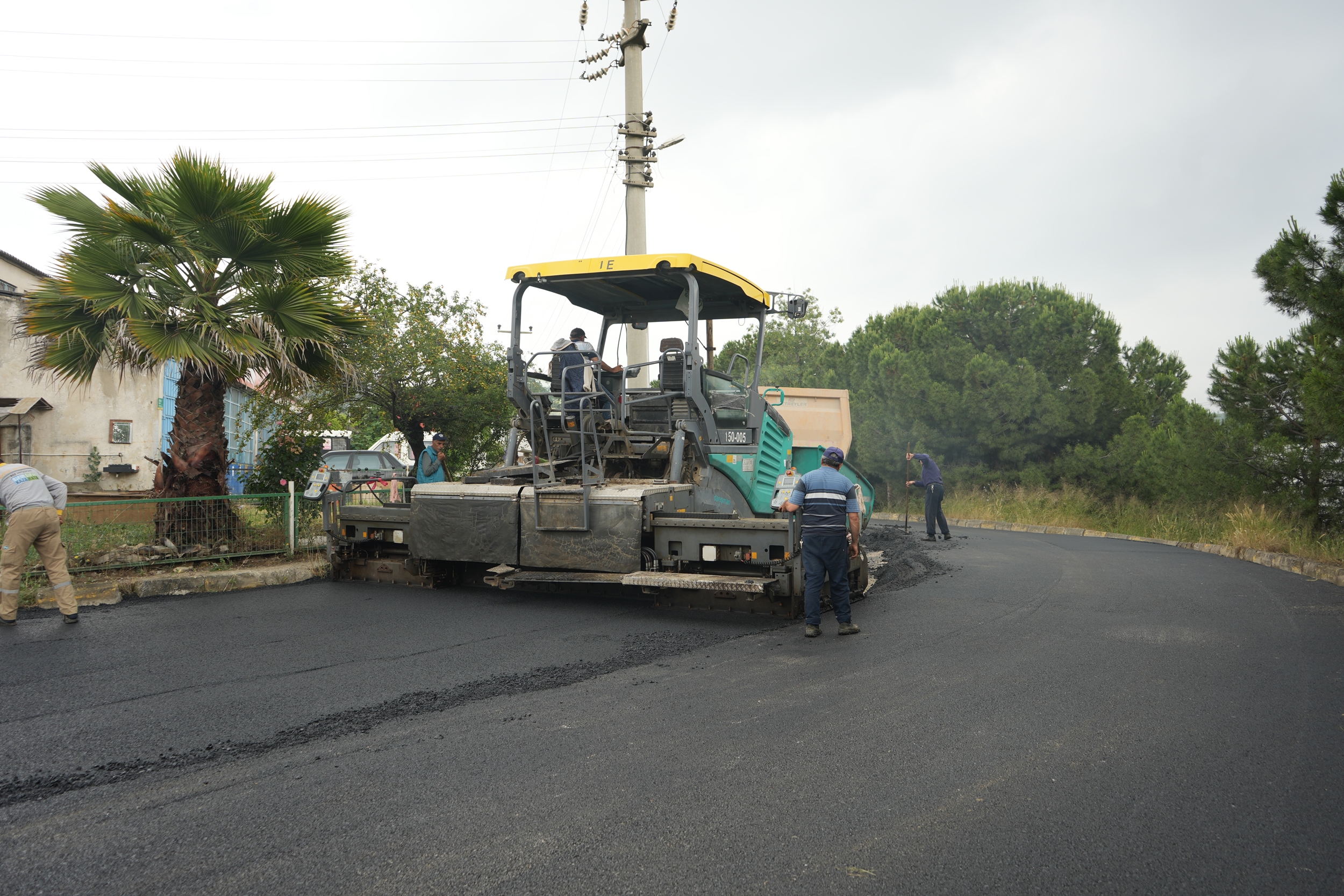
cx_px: 672
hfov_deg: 65.5
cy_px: 448
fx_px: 1045
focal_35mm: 28
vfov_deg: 46.4
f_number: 4.5
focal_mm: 28
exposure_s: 1/125
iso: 100
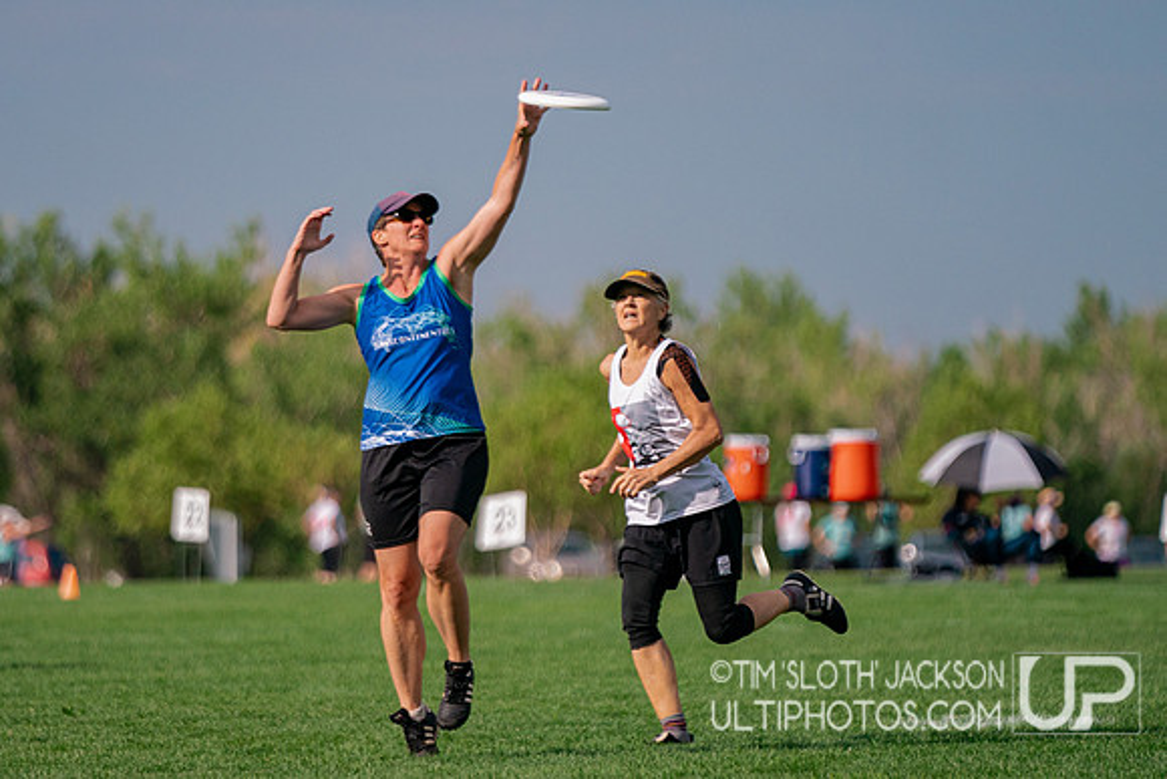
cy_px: 404
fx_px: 10037
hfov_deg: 6.7
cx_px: 471
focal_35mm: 310
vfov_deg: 4.4
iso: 500
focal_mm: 200
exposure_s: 1/12800
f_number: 2.8
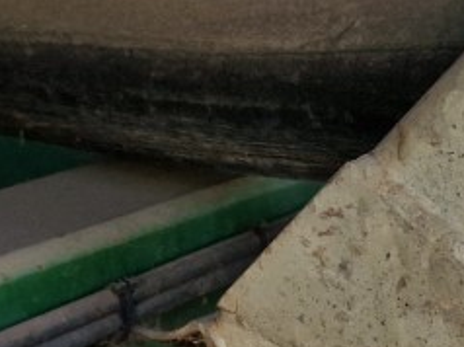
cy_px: 684
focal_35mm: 99
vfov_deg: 13.0
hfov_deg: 19.8
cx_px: 294
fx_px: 1326
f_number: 1.8
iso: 50
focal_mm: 5.4
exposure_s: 1/486
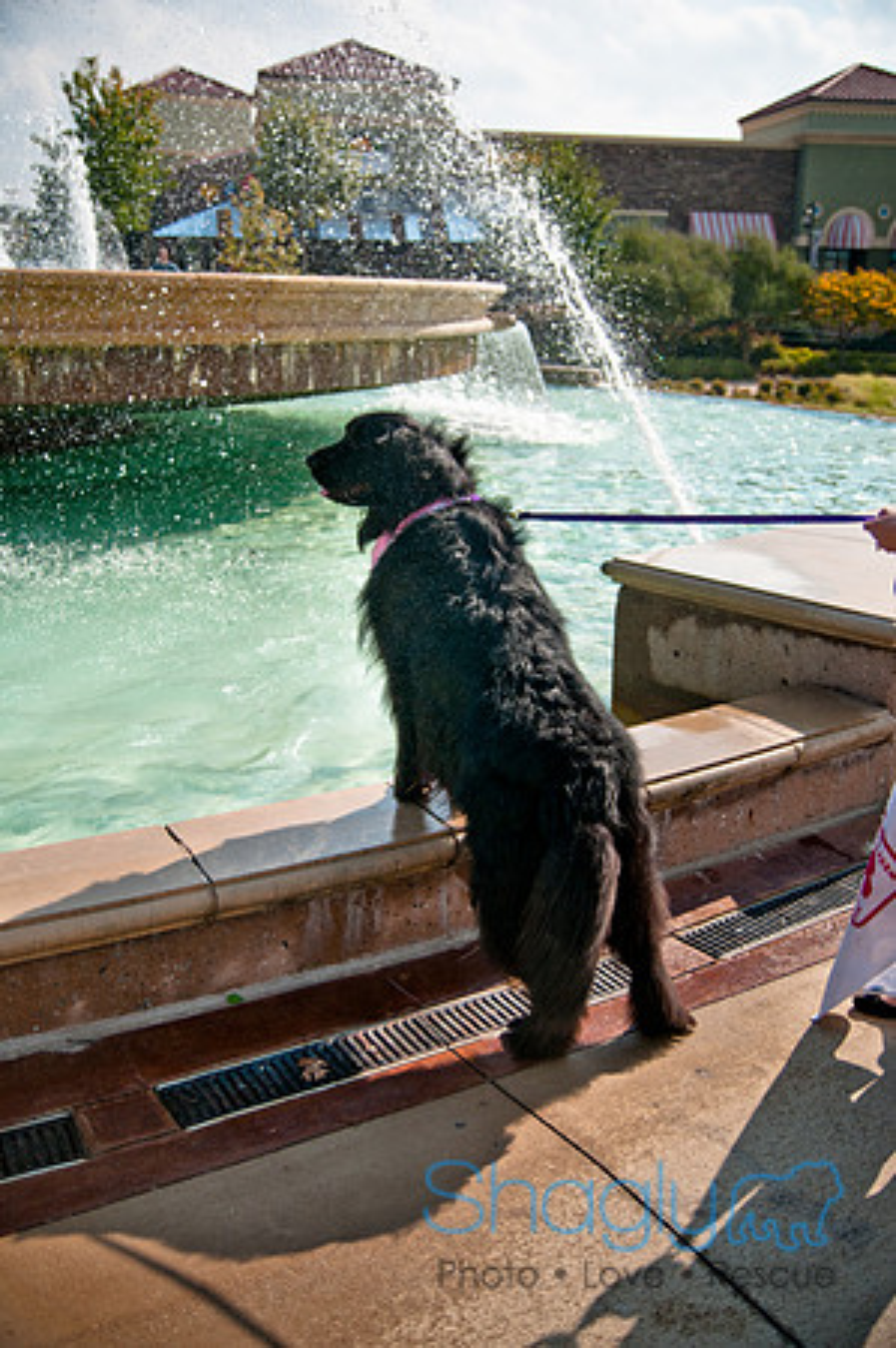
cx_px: 448
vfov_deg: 53.2
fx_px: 1347
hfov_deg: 36.8
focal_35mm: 36
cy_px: 674
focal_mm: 24
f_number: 2.8
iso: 200
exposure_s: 1/3200
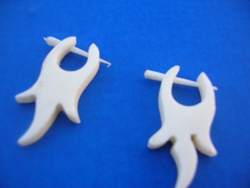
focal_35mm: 35
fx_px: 253
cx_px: 125
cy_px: 94
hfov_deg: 52.6
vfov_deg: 40.7
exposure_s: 1/38.6
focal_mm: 5.8
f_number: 2.8
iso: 50
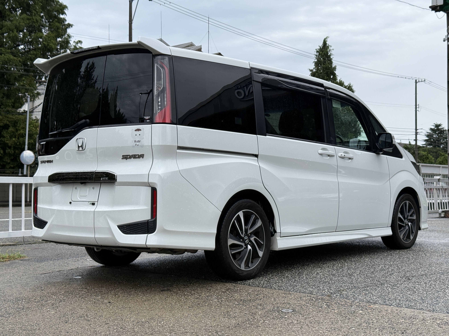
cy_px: 168
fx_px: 623
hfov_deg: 39.7
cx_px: 224
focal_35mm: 48
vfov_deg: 30.3
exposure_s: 1/1264
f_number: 1.78
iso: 64
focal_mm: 6.76
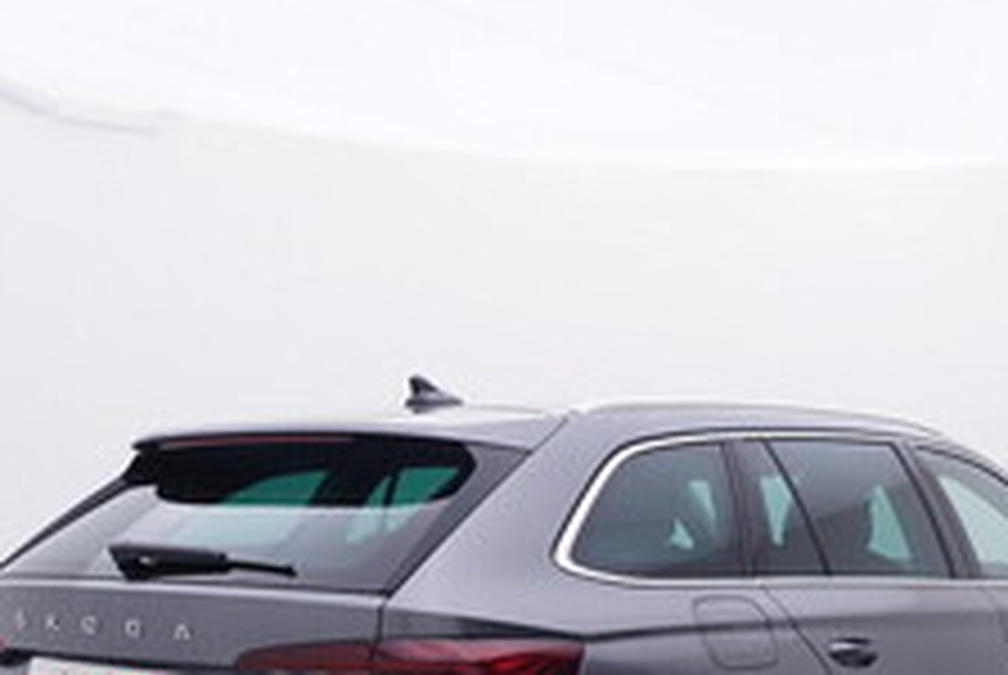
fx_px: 1548
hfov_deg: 35.3
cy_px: 695
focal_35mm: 55
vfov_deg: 23.4
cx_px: 754
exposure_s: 1/80
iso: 200
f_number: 5
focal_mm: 15
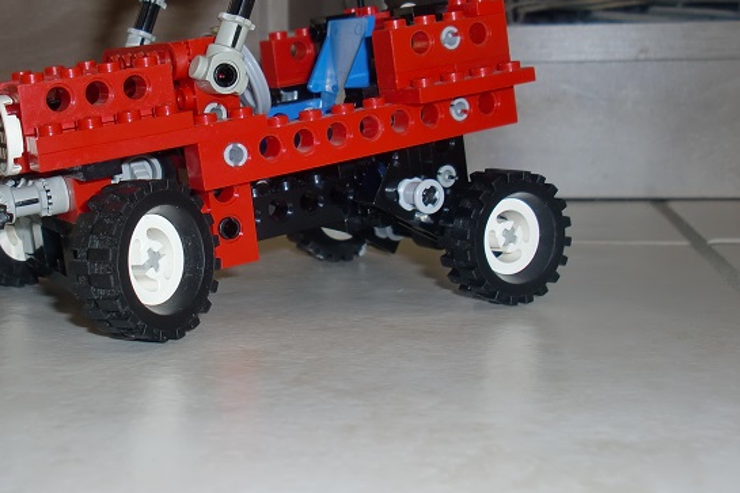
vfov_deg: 24.4
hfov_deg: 35.9
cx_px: 253
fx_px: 1130
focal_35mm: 55
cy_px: 148
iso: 64
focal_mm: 6.3
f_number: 7.9
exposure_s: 1/60
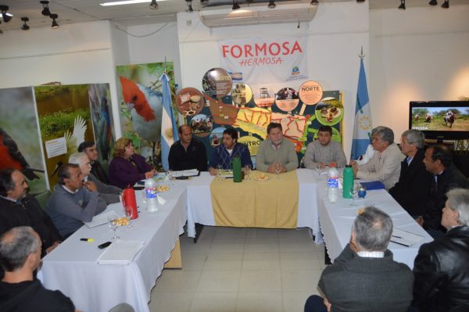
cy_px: 156
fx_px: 351
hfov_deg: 67.4
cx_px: 234
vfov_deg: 47.9
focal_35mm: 27
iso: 400
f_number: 3.5
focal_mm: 18
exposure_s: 1/60
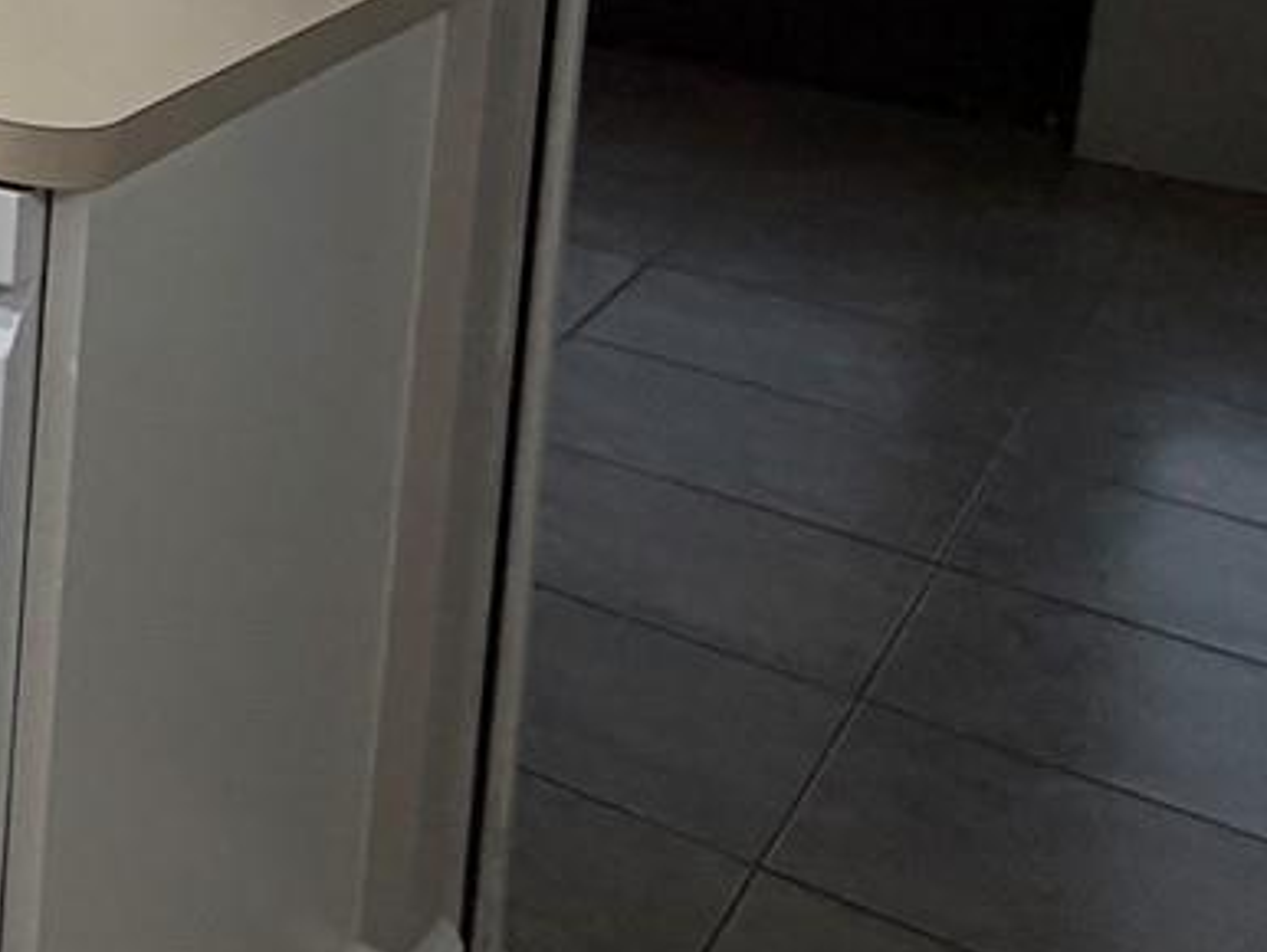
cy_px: -355
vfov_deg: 22.1
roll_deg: +0.3
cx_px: -1303
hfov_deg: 18.9
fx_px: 2124
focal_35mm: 58
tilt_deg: -3.8
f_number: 2.2
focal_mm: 2.22
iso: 200
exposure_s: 1/120
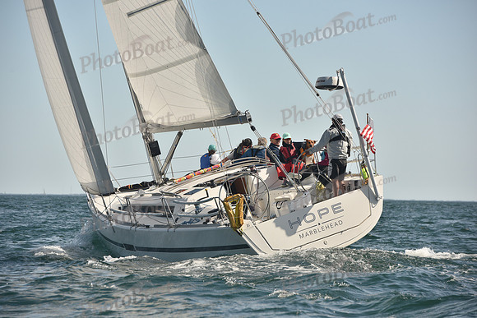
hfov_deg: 10.5
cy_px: 159
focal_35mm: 195
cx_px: 238
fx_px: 2584
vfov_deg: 7.0
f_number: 7.1
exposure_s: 1/640
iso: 250
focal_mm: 195
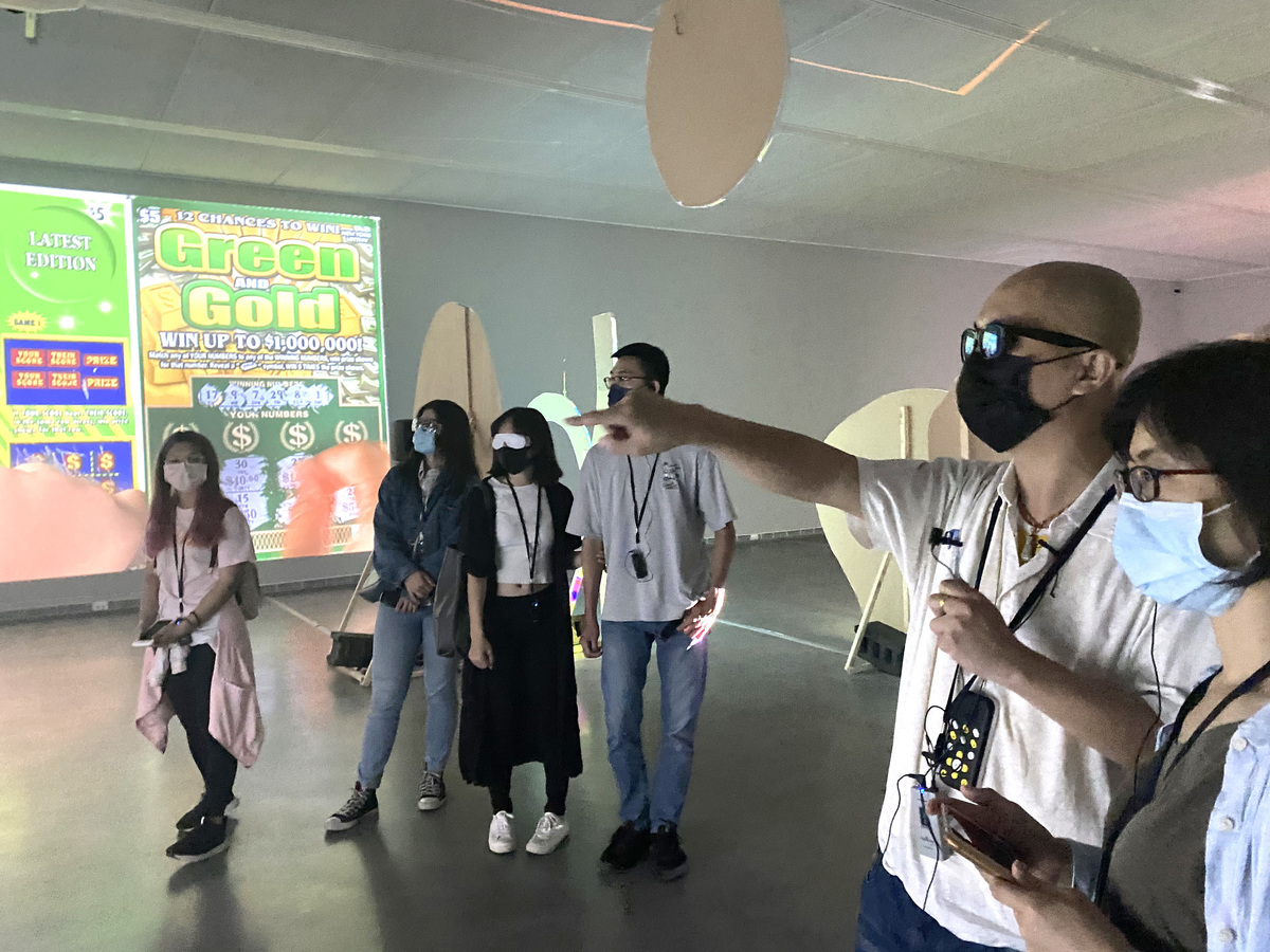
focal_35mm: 26
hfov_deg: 67.3
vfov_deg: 53.1
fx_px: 954
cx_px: 635
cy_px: 476
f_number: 1.8
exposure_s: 1/24
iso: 800
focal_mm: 4.25
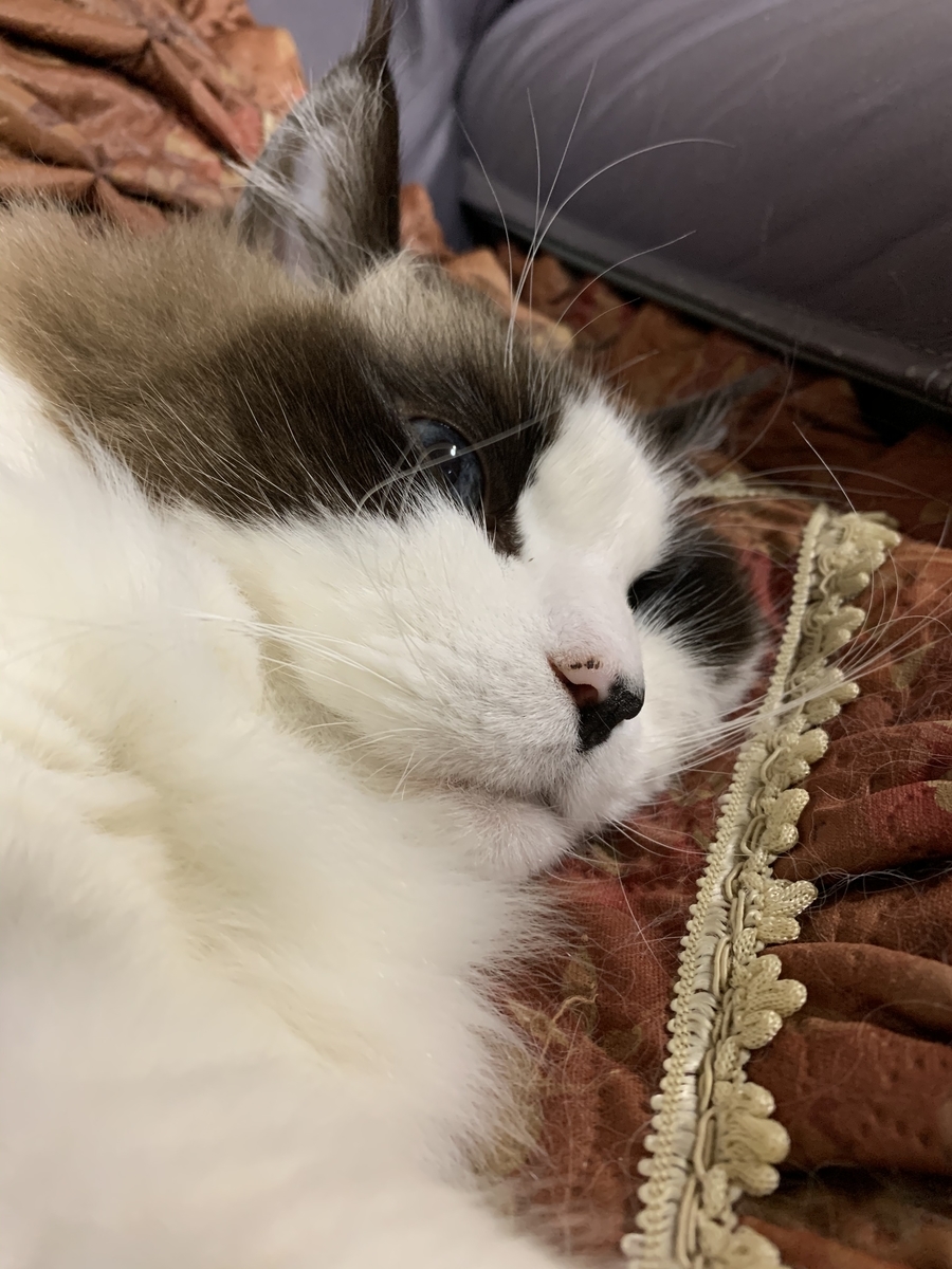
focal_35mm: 26
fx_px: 953
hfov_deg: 53.1
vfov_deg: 67.3
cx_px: 476
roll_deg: +14.8
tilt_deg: -40.7
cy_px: 634
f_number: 1.8
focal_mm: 4.25
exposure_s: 1/50
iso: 320
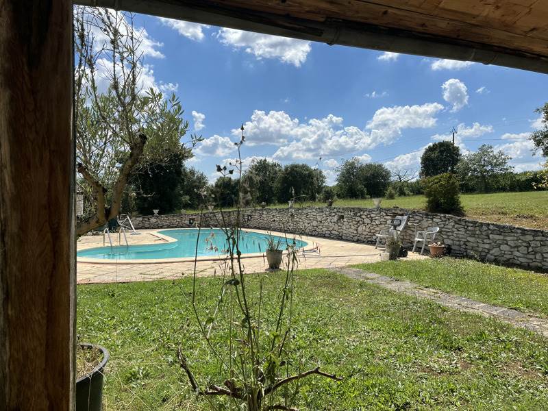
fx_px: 412
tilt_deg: -1.3
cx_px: 274
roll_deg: -1.0
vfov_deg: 53.1
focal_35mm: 26
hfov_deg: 67.3
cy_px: 206
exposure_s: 1/6173
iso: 50
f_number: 1.6
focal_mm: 5.1
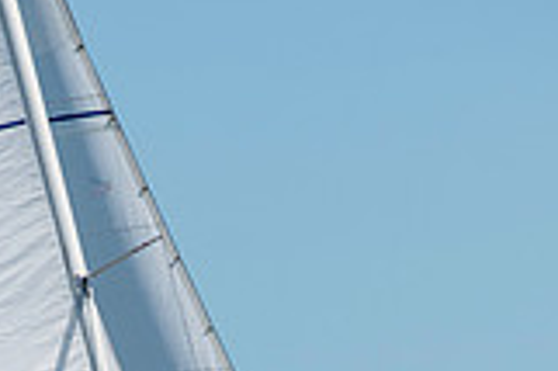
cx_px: -6
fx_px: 13703
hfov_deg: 2.3
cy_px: 701
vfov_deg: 1.5
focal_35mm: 885
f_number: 5
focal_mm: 200
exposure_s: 1/1600
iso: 160
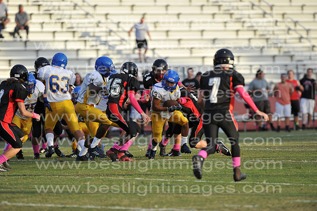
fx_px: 2640
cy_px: 106
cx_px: 158
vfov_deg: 4.6
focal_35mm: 300
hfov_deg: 6.9
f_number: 4
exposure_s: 1/2500
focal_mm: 300
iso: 1000
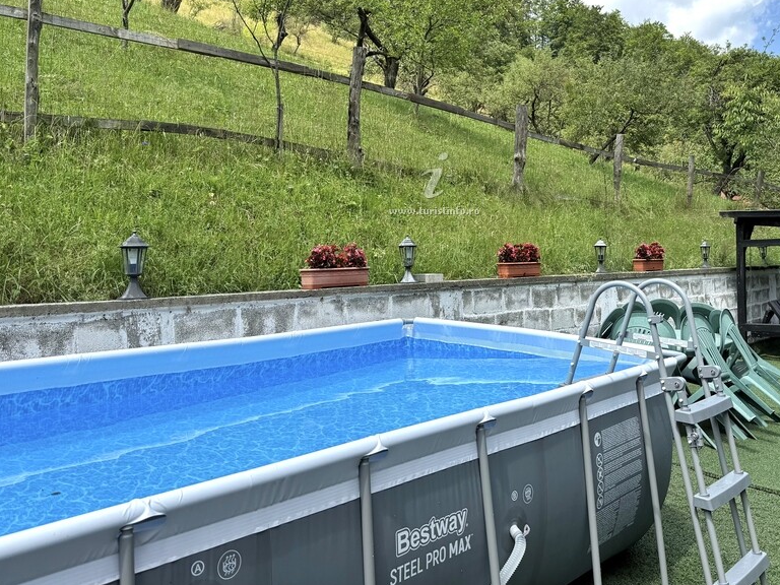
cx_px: 451
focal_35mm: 32
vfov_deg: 43.6
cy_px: 199
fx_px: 721
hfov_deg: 56.6
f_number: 1.78
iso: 80
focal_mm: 6.76
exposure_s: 1/3759
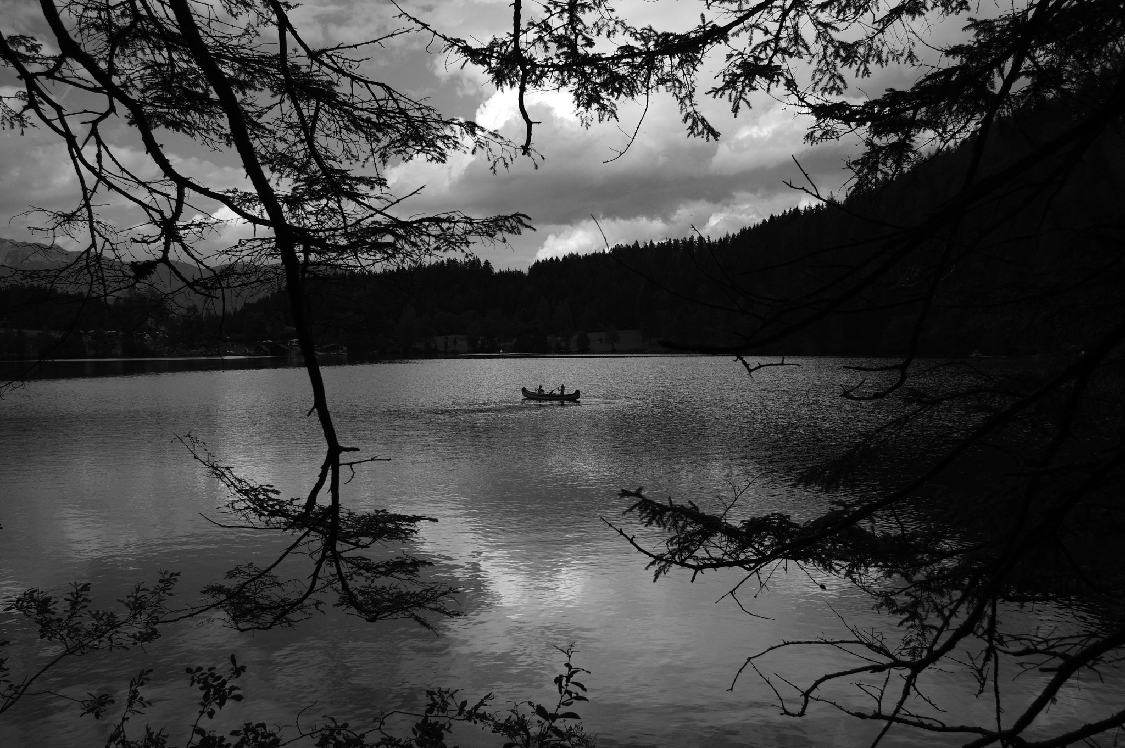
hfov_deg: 60.3
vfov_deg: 42.3
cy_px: 374
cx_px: 562
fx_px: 968
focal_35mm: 31
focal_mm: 21.25
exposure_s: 1/1000
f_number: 5
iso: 400
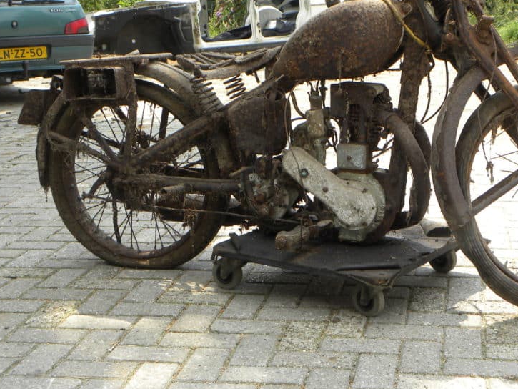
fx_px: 973
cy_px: 150
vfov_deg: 22.6
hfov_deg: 29.7
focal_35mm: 65
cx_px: 321
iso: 64
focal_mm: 8.2
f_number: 4.5
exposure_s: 1/154
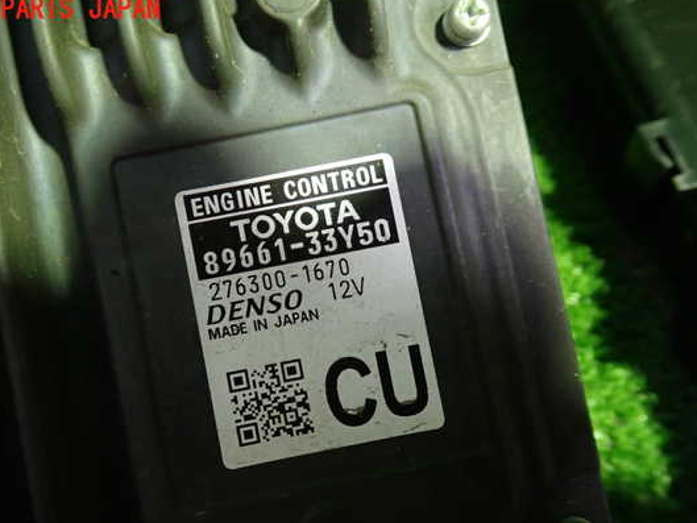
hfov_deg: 53.9
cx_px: 316
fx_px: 685
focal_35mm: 34
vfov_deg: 41.8
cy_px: 290
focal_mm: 5.4
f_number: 2.3
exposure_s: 1/30
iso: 500
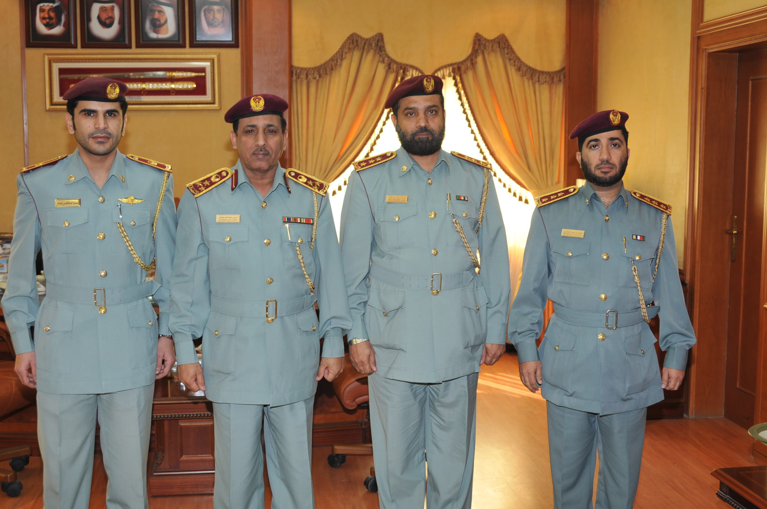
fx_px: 1085
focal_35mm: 51
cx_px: 384
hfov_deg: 38.9
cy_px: 254
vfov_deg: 26.4
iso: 250
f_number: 5
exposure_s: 1/30
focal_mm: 34
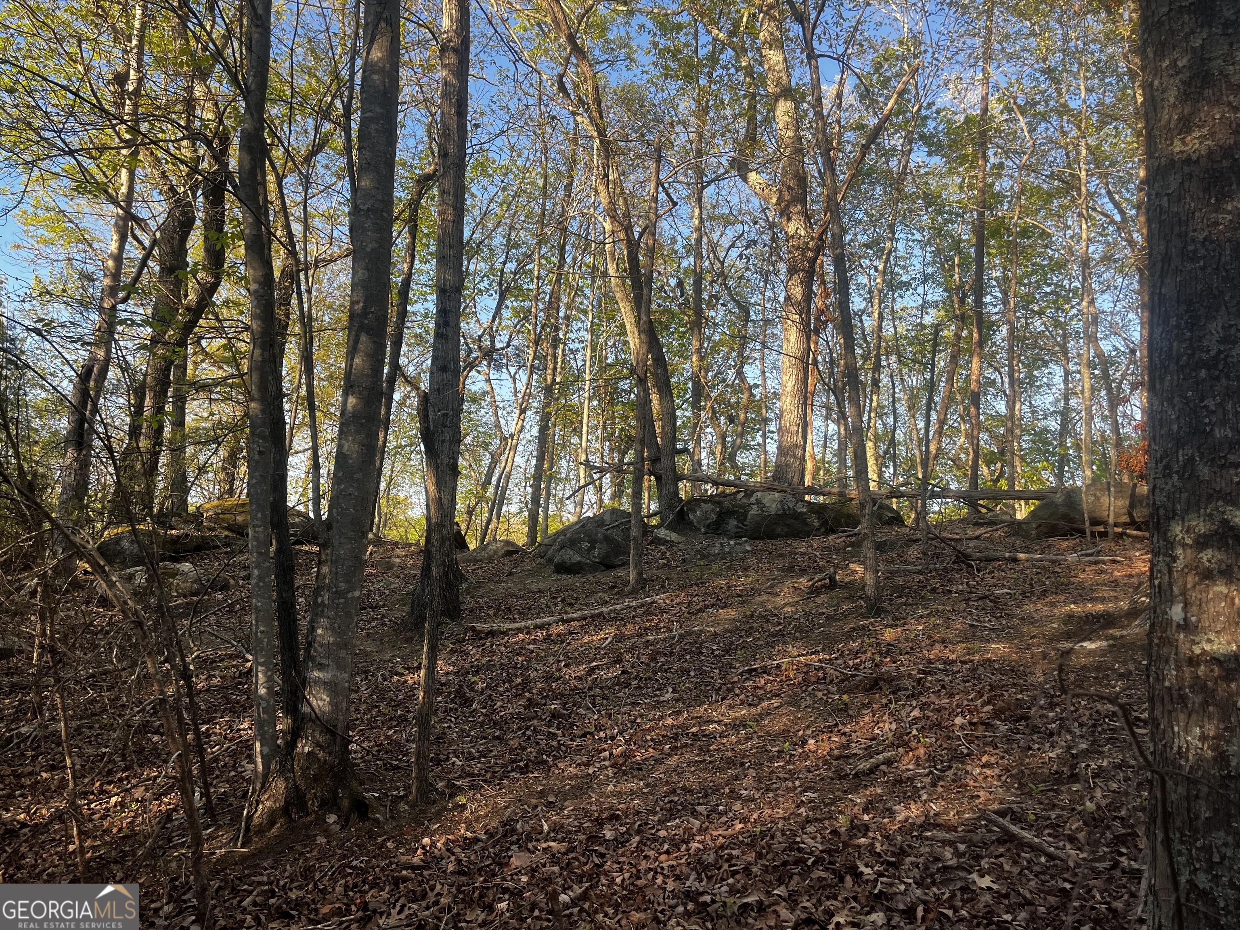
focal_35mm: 26
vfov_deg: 53.1
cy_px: 465
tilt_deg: +5.7
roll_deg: -3.4
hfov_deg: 67.3
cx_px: 620
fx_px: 931
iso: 50
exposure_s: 1/615
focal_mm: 5.1
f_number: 1.6
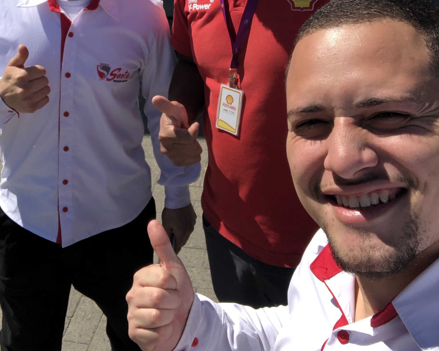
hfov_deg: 35.9
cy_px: 9
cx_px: 189
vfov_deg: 27.6
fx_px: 676
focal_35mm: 52
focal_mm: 2.87
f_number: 2.2
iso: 20
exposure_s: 1/1083
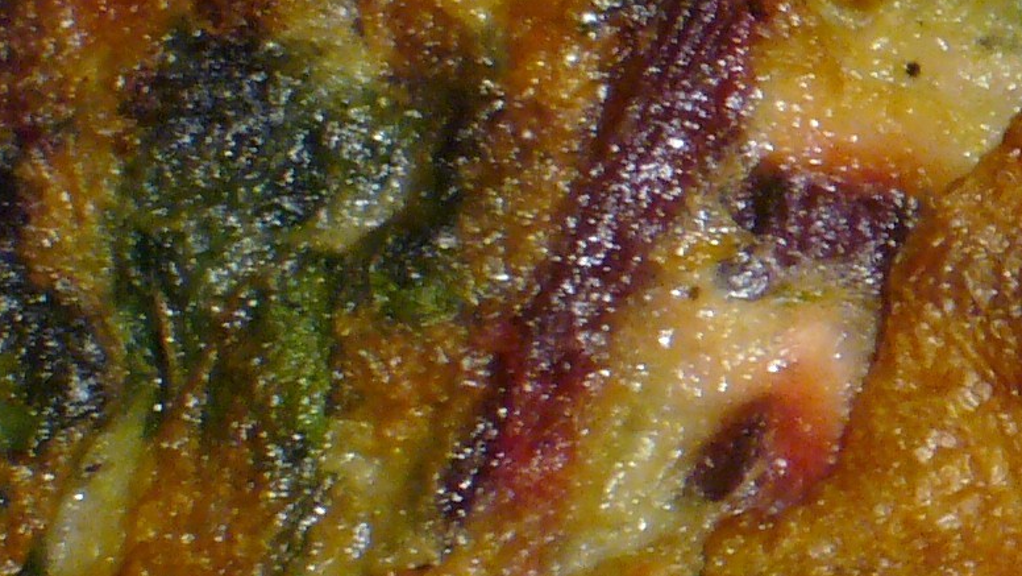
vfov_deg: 2.9
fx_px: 11249
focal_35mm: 415
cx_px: 1528
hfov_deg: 5.2
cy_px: 374
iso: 160
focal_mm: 17.4
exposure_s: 1/15
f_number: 5
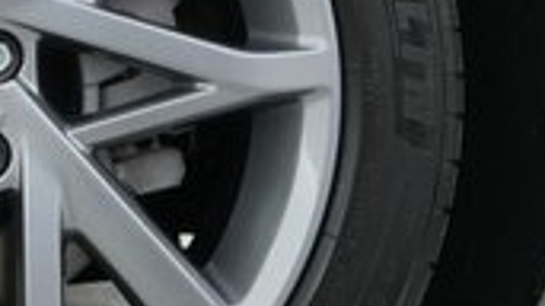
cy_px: 124
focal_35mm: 94
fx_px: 1358
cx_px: -80
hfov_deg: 21.3
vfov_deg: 12.9
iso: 4000
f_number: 2.8
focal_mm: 24
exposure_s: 1/160
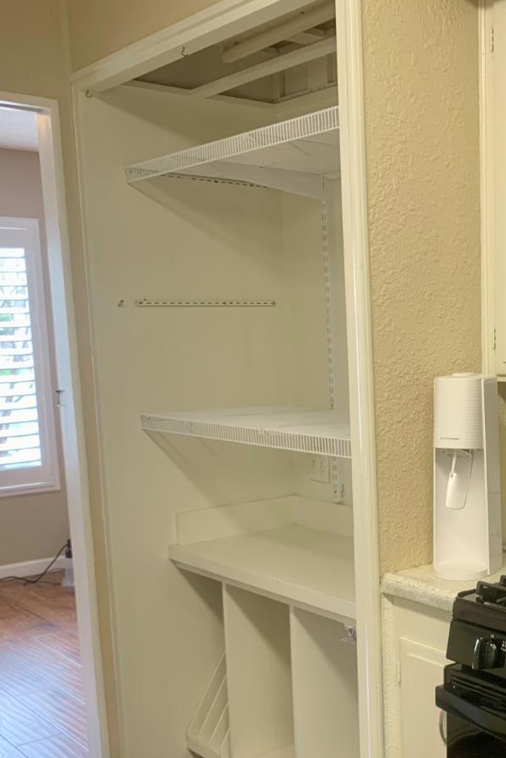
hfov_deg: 28.4
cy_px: 468
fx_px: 948
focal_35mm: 45
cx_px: 485
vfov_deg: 43.3
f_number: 1.8
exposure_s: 1/60
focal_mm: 4.25
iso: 100
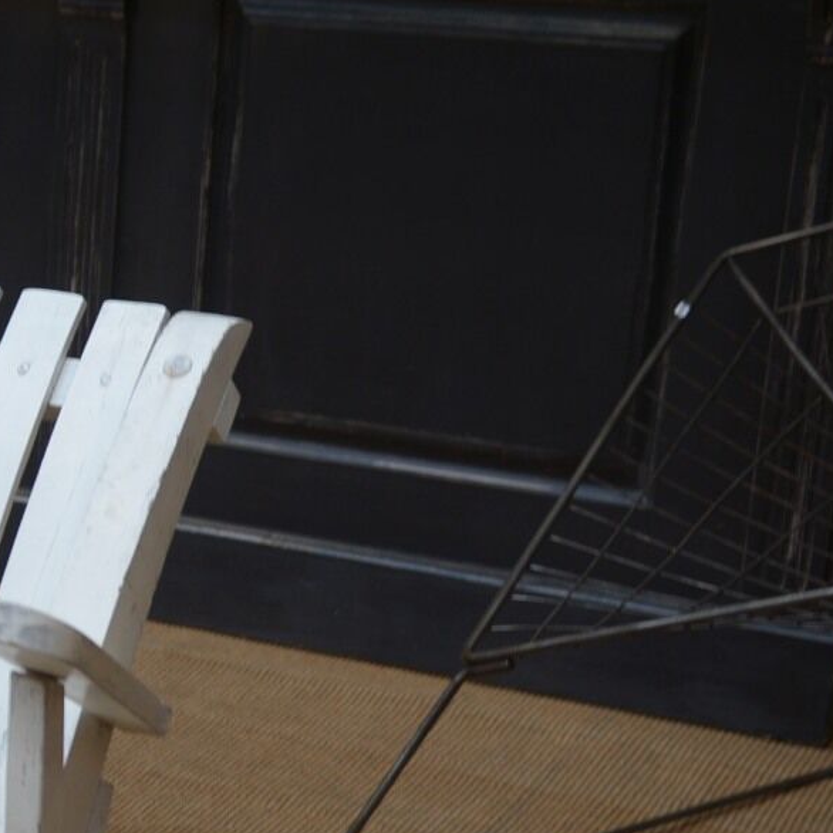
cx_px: -613
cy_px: 577
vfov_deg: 15.7
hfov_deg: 14.1
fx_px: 3022
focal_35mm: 111
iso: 200
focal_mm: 32
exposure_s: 1/60
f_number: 3.2
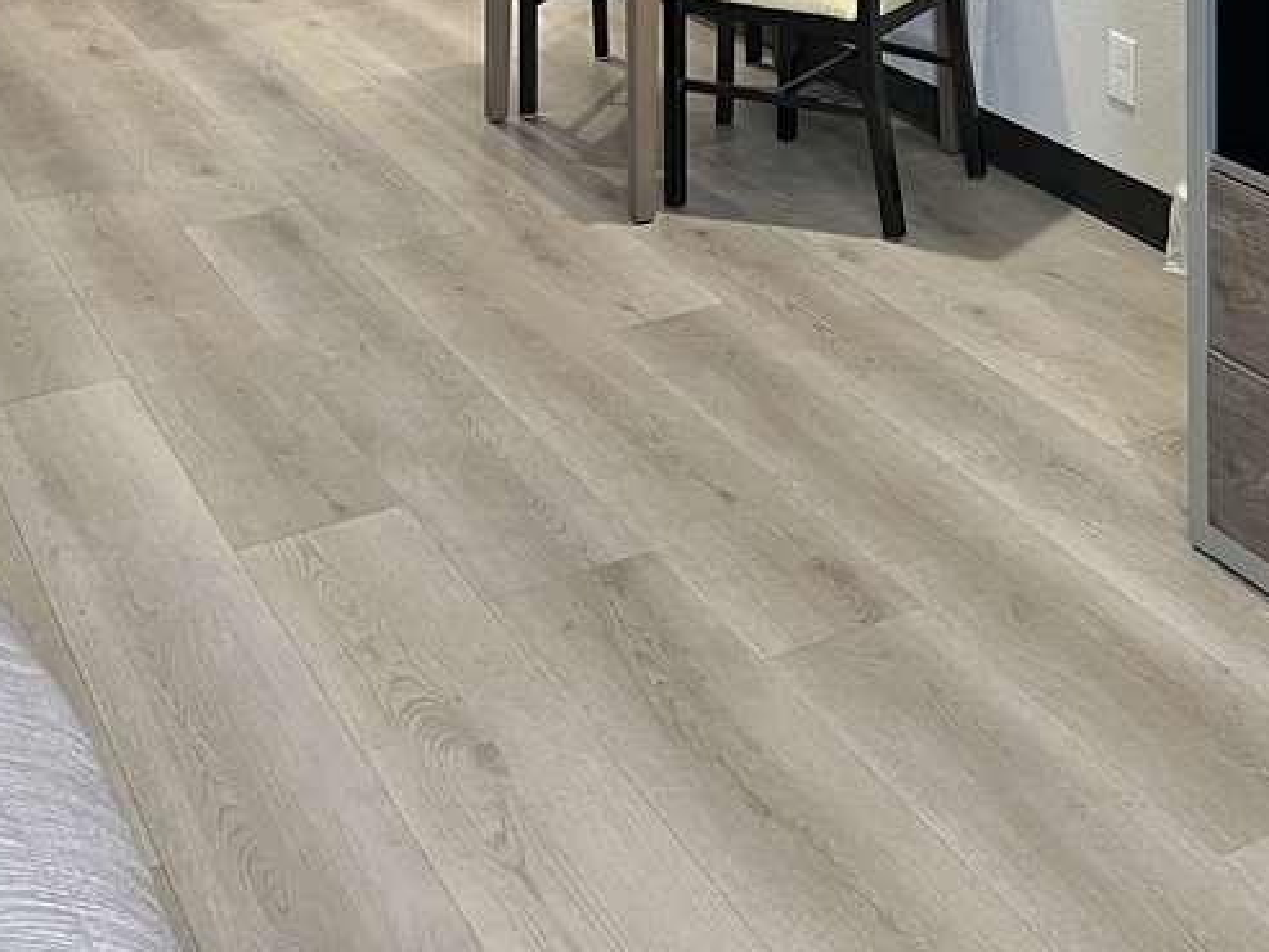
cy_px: 26
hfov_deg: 34.3
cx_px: 1040
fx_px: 1980
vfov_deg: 25.8
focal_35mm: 54
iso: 100
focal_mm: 5.7
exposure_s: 1/60
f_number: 1.5
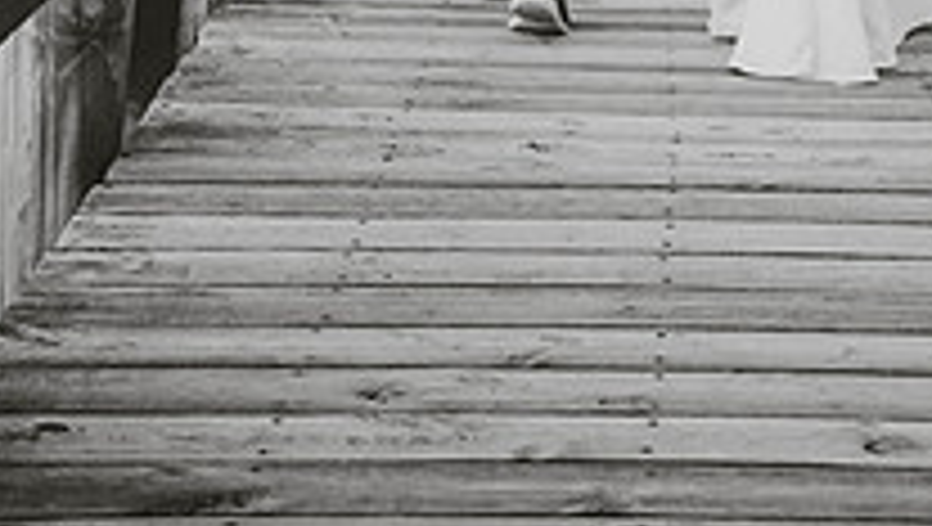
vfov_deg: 7.4
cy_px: -454
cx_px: 664
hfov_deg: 13.5
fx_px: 3934
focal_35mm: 159
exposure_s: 1/250
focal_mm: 70
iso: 400
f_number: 2.8
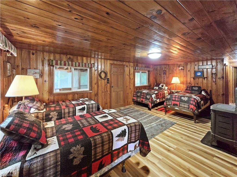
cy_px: 88
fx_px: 89
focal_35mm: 13
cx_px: 118
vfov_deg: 89.9
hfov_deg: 106.2
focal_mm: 2.2
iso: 1250
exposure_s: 1/60
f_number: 2.2
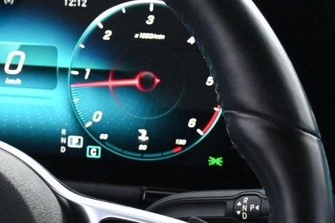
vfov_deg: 8.0
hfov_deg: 11.8
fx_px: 1571
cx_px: -94
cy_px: 260
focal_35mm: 169
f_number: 4.5
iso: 4500
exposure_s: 1/50
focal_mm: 28
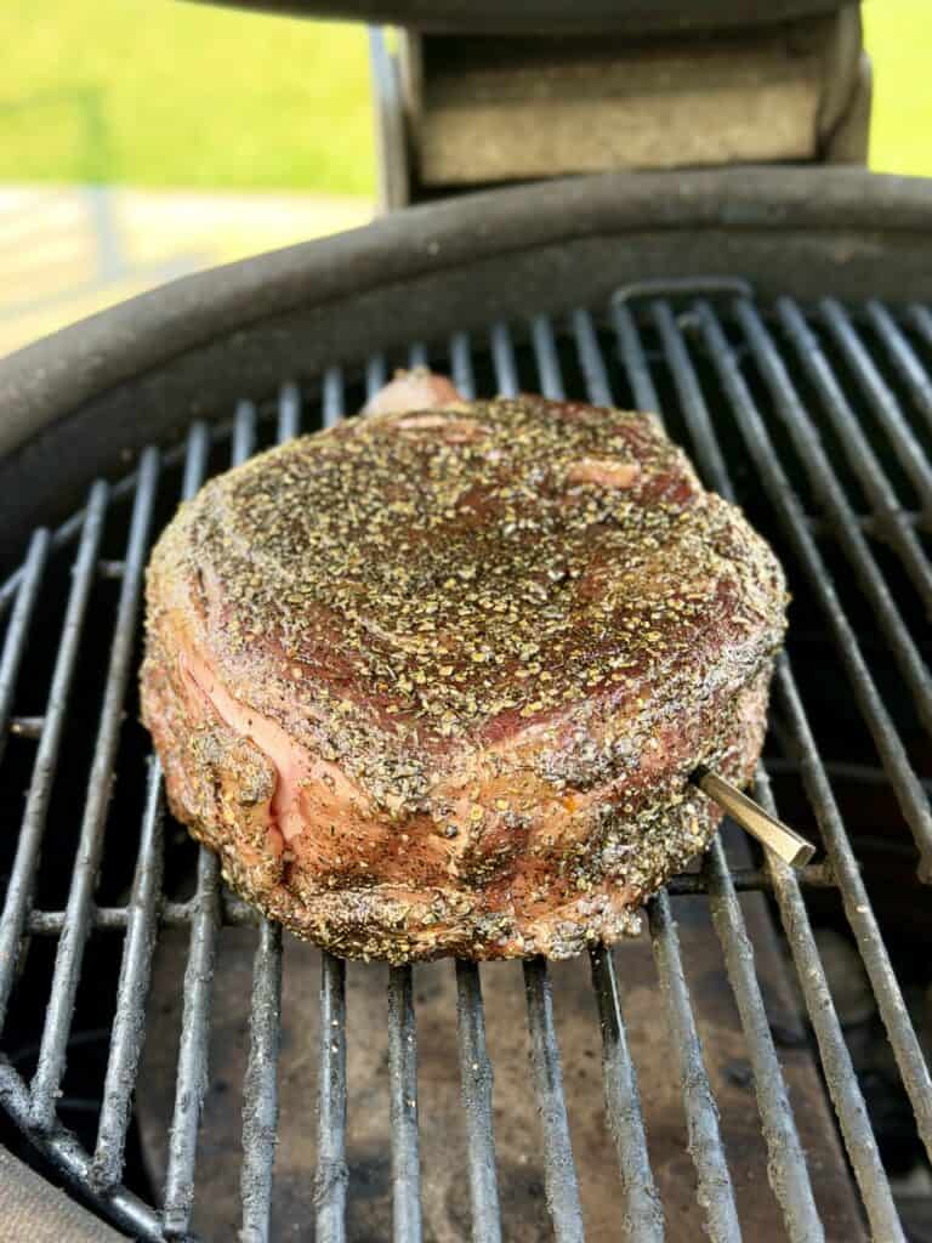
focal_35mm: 48
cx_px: 466
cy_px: 622
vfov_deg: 39.7
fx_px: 1723
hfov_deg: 30.3
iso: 160
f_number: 1.78
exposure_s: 1/218
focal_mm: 6.76
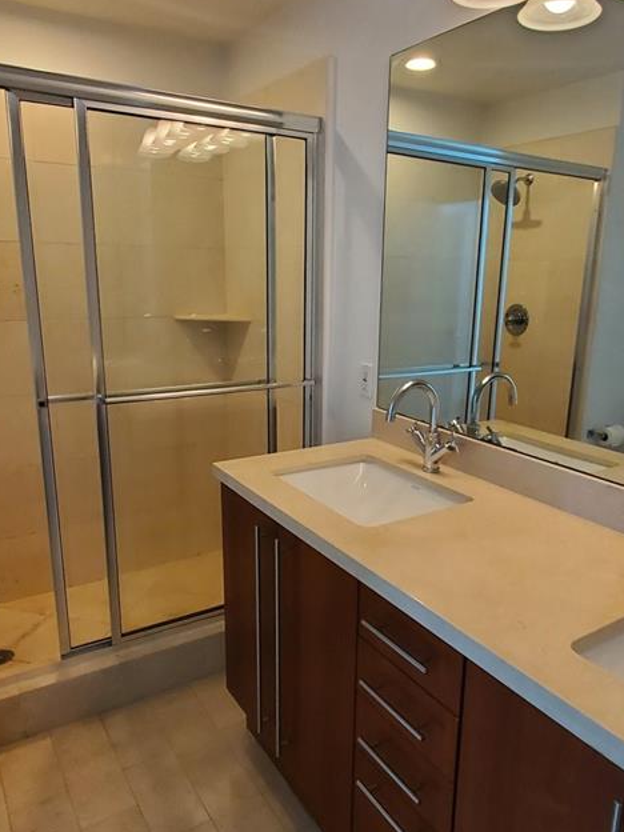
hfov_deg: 54.7
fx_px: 601
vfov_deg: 69.4
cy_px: 420
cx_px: 349
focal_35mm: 25
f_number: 2.2
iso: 160
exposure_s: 1/60
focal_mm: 1.8
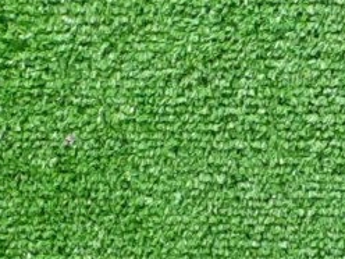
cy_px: 721
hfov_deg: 11.4
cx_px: 810
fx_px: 1445
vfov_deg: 8.8
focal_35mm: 145
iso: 174
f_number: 2
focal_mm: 4.6
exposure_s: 1/50
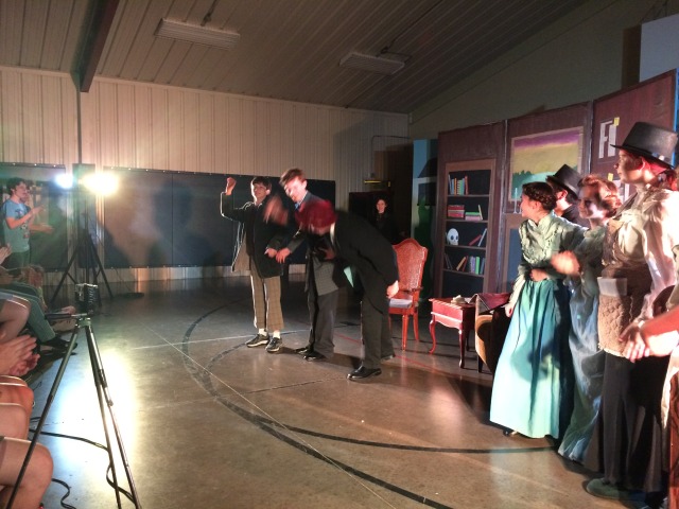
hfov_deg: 61.7
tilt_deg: -4.8
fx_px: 569
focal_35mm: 29
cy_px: 254
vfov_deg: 48.2
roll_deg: +0.7
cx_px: 340
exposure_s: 1/20
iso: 250
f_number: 2.2
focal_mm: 4.15
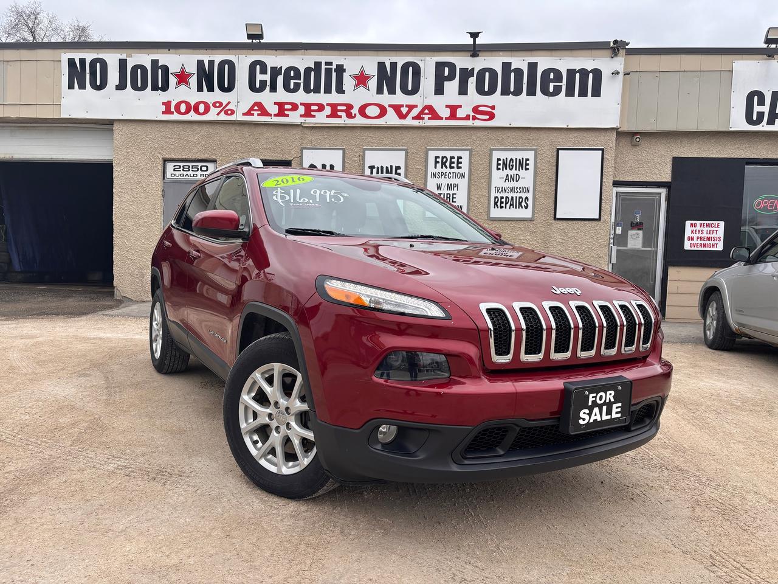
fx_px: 584
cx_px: 389
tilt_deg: -3.3
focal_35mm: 26
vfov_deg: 53.1
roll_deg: -2.6
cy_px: 292
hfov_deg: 67.3
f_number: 1.6
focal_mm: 5.96
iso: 50
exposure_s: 1/1667
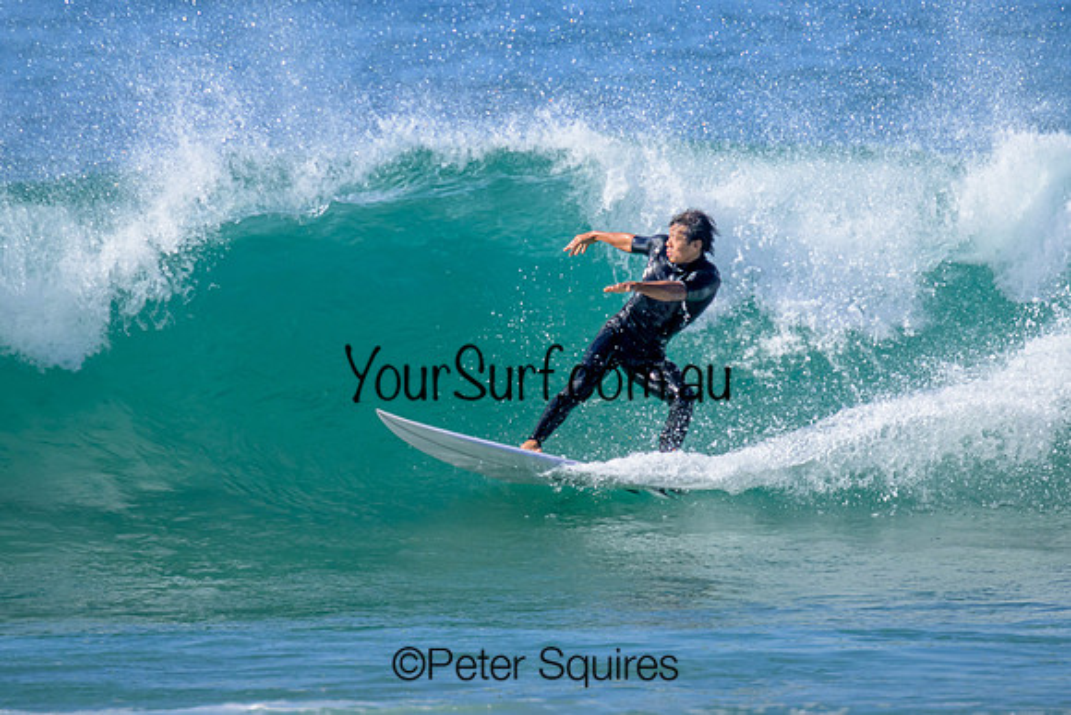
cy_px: 288
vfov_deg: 1.3
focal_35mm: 1090
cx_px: 526
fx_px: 32435
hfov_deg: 1.9
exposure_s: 1/2000
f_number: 11
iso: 1400
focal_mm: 800
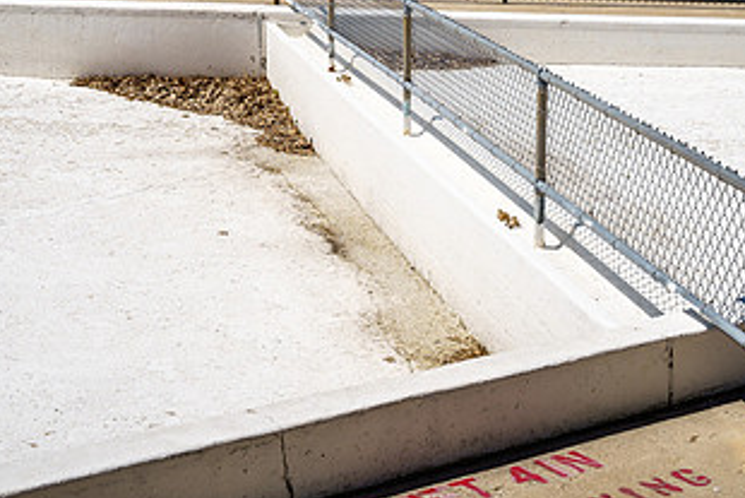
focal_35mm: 84
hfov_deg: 24.2
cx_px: 421
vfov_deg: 16.1
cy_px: 66
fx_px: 1739
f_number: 5.6
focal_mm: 44.6
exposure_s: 1/2000
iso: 200
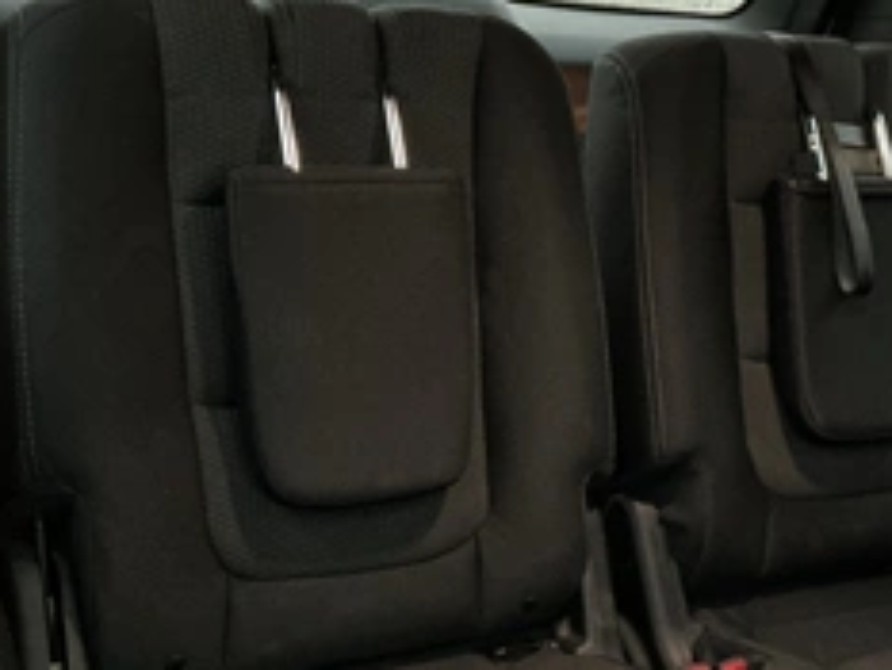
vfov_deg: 30.3
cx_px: 532
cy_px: 356
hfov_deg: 39.5
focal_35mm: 48
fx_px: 1238
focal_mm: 3
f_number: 1.8
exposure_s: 1/15
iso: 800
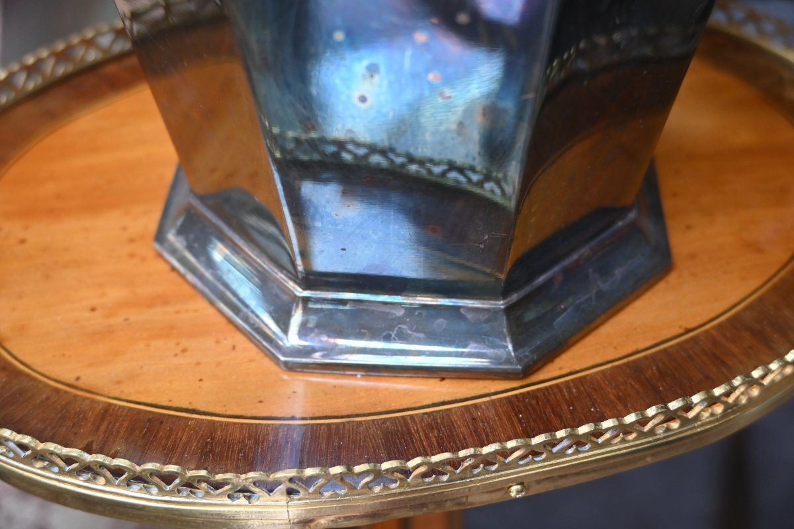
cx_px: 397
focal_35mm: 47
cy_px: 264
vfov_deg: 28.5
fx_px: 1042
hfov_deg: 41.7
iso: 640
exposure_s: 1/125
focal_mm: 31.5
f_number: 4
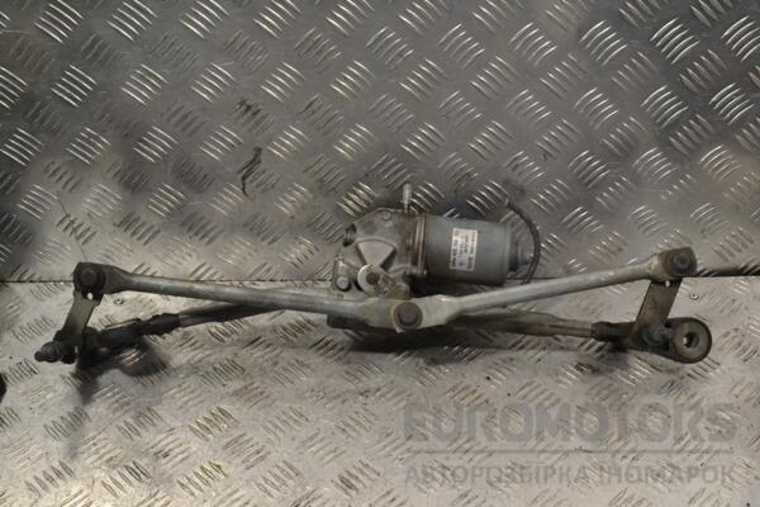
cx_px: 380
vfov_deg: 28.1
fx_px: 1013
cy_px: 254
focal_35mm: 48
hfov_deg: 41.1
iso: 3200
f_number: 9
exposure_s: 1/320
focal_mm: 32
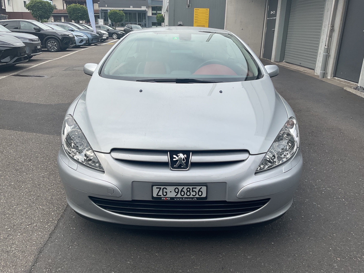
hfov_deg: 61.7
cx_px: 182
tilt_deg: -20.3
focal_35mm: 29
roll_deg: -1.7
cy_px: 136
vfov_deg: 48.2
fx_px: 305
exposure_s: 1/898
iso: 16
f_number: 1.8
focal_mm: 3
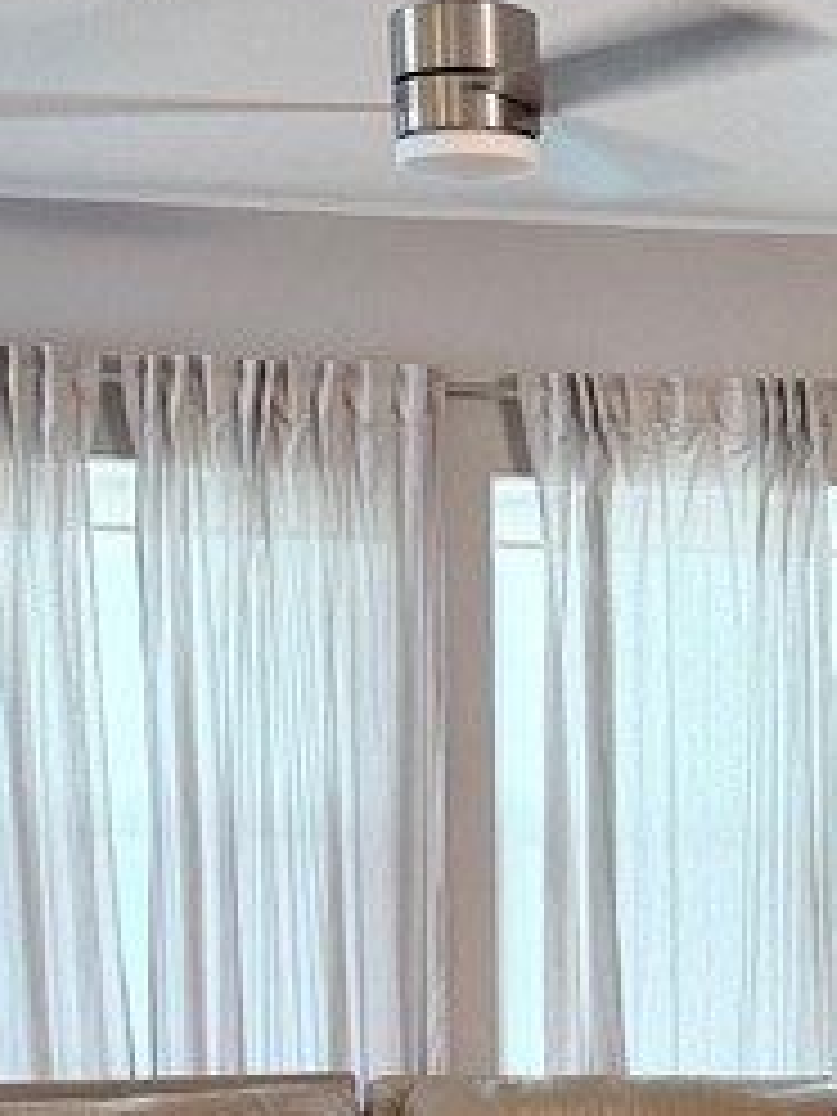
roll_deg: -0.7
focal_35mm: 99
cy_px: 1300
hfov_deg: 14.7
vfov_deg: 18.9
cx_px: 860
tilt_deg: -8.2
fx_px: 3192
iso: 400
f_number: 1.78
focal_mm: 6.76
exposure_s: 1/60
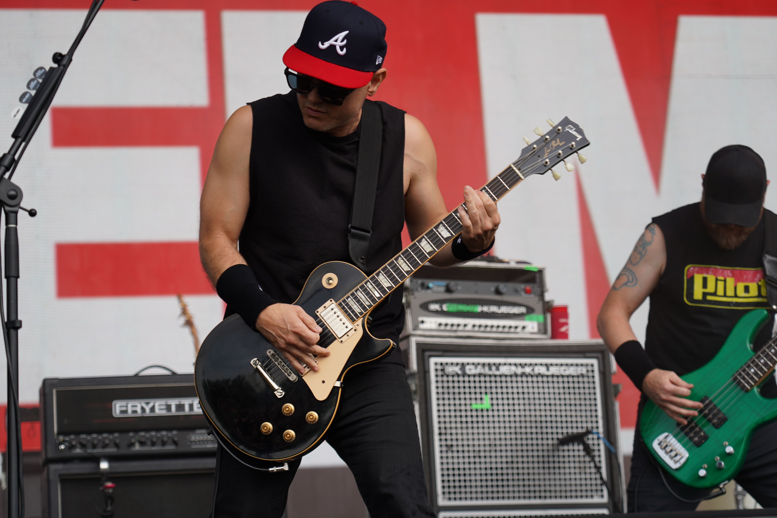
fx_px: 2266
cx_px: 388
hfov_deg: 19.5
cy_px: 259
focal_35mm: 105
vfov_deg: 13.0
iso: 100
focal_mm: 105
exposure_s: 1/160
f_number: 4.5
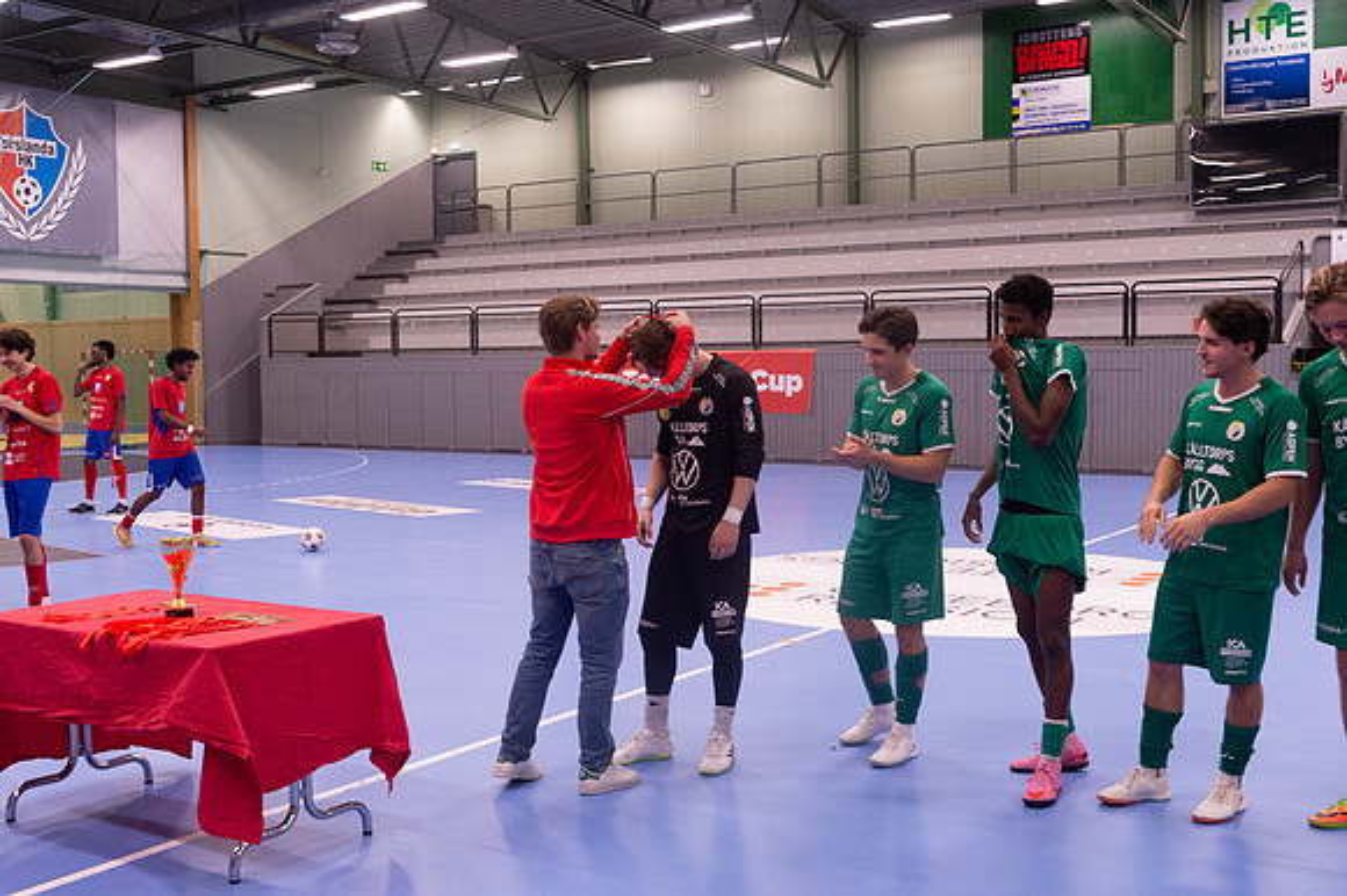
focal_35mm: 38
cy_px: 448
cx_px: 674
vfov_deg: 34.7
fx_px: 1434
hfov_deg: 50.3
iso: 4000
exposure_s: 1/250
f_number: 5
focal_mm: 38
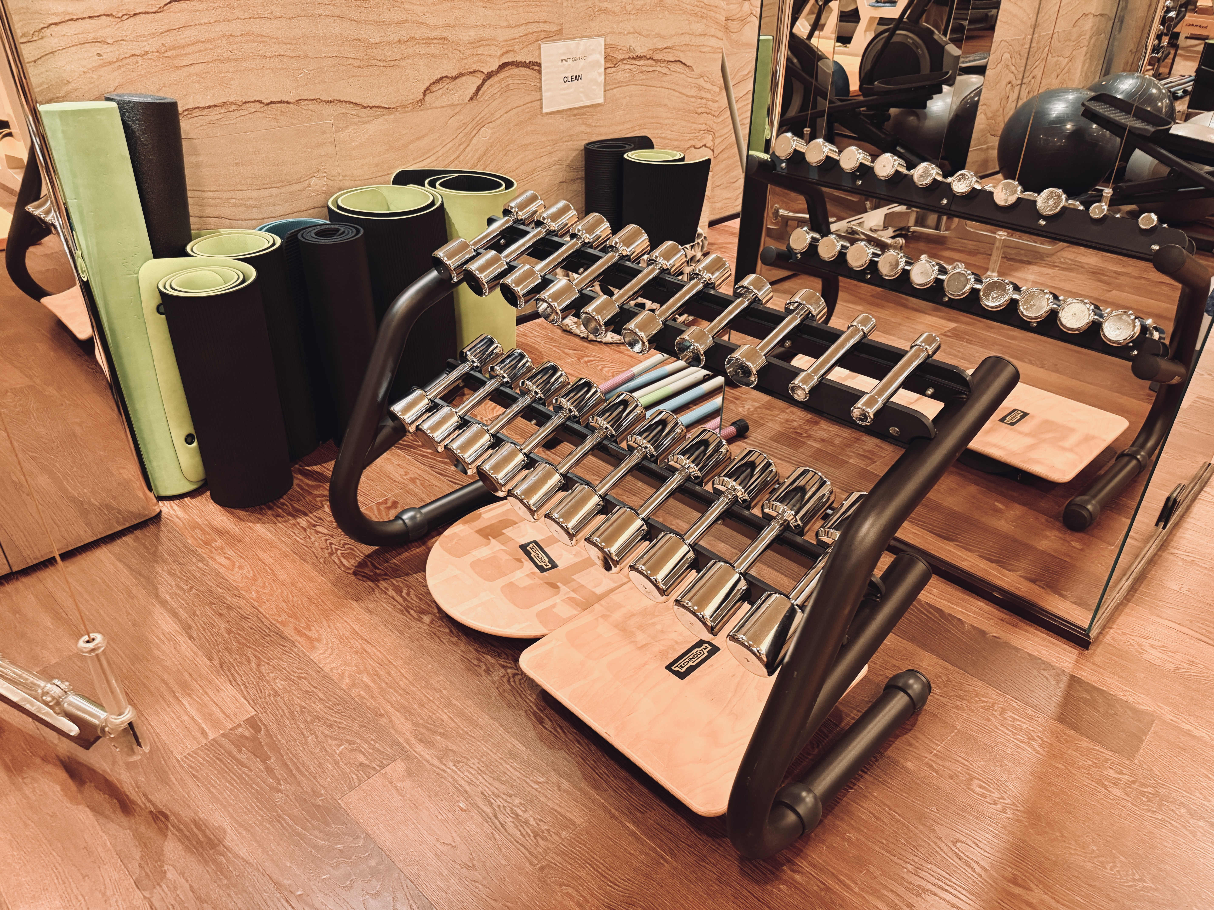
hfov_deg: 71.6
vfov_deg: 56.8
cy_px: 455
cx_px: 607
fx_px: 842
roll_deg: -1.5
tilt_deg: -31.1
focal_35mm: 24
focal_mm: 6.76
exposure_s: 1/33
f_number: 1.78
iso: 640
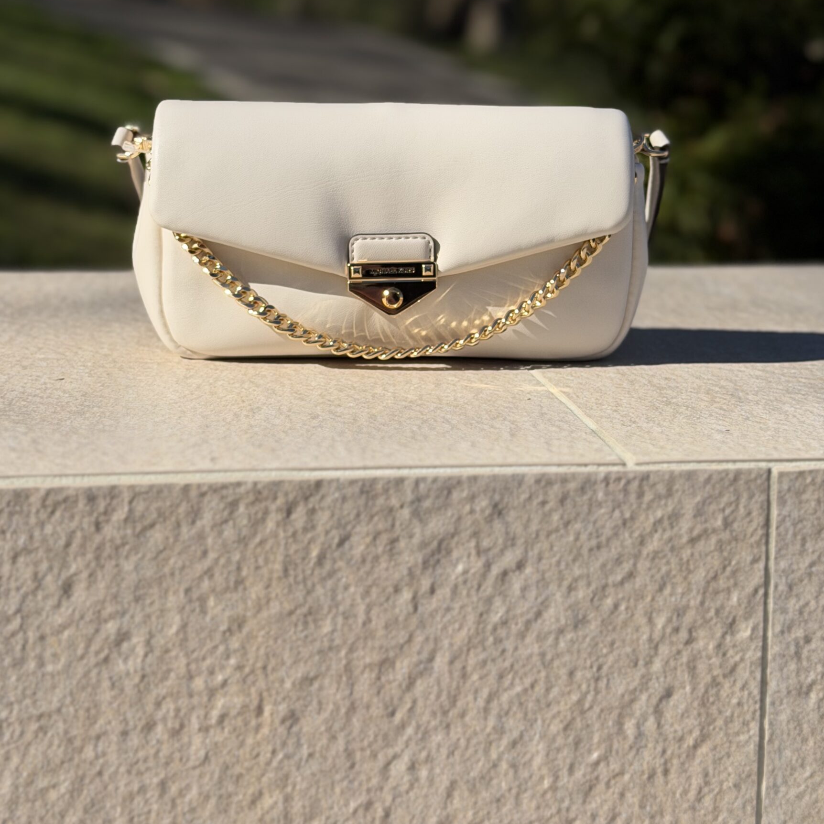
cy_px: 238
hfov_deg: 27.3
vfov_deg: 27.0
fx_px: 1697
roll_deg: -1.8
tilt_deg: -8.0
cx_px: 390
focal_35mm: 63
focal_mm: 6.76
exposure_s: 1/11364
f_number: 1.78
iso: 64
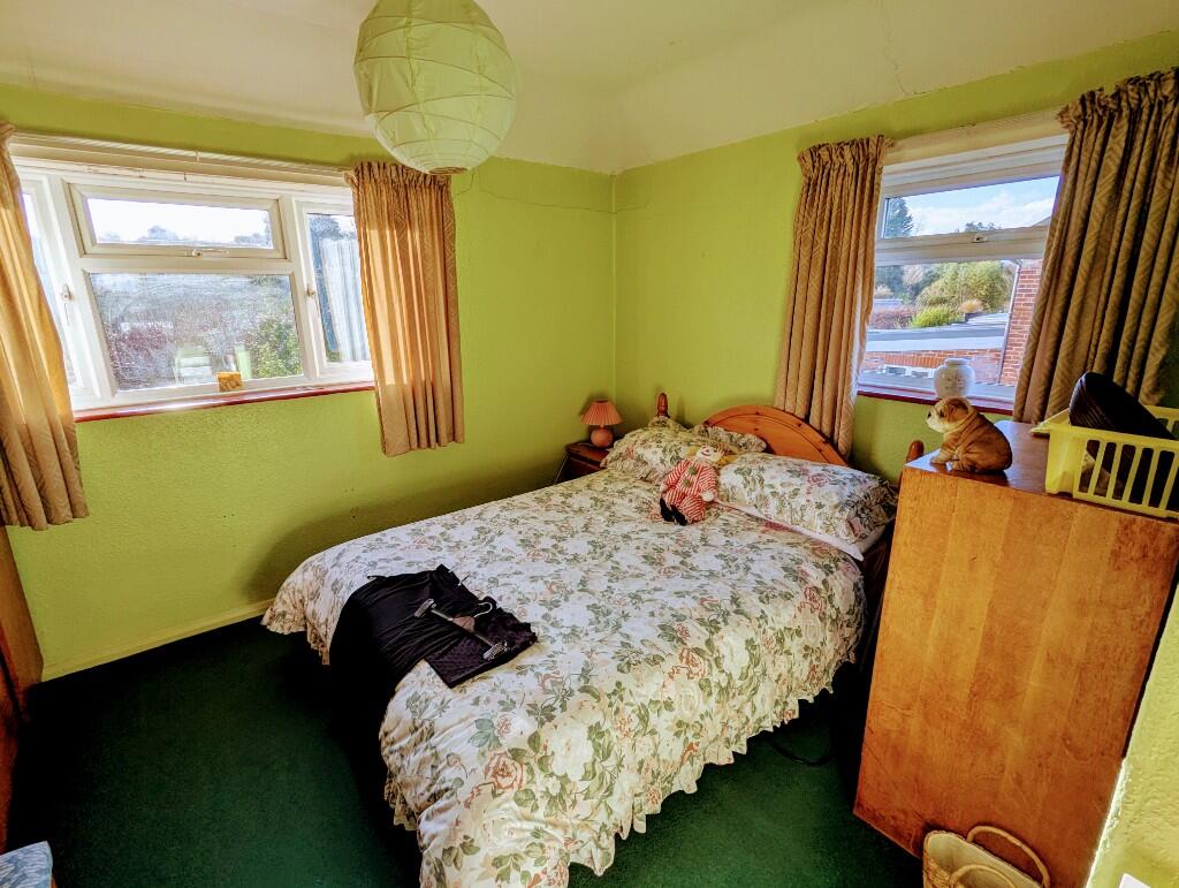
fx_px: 546
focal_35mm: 16
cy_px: 444
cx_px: 590
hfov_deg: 94.4
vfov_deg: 78.2
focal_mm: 2.35
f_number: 2.2
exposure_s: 1/454
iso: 53
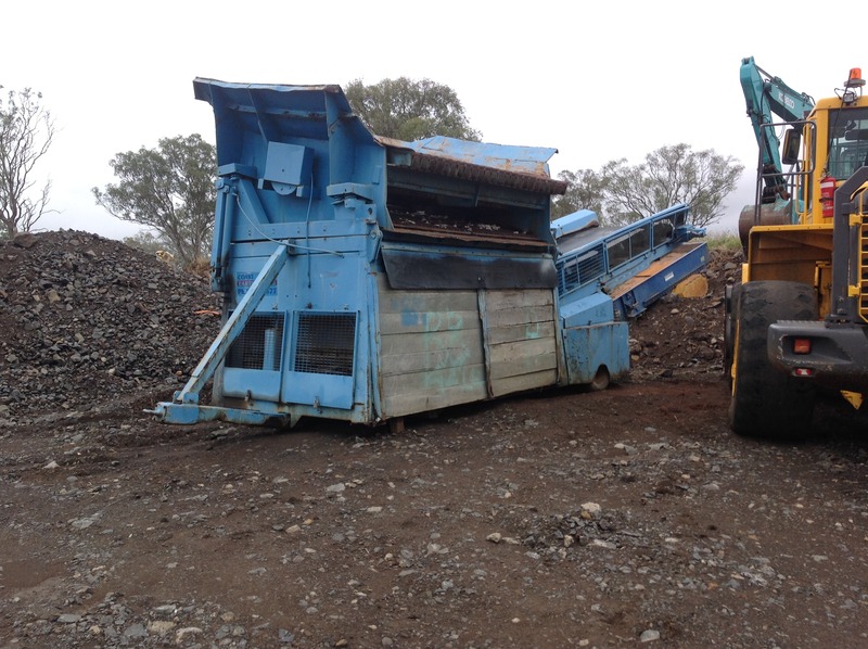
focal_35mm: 35
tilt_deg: +0.1
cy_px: 324
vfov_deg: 40.6
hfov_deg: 52.7
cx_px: 434
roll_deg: +1.5
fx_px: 877
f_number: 2.4
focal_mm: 4.28
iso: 50
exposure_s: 1/420
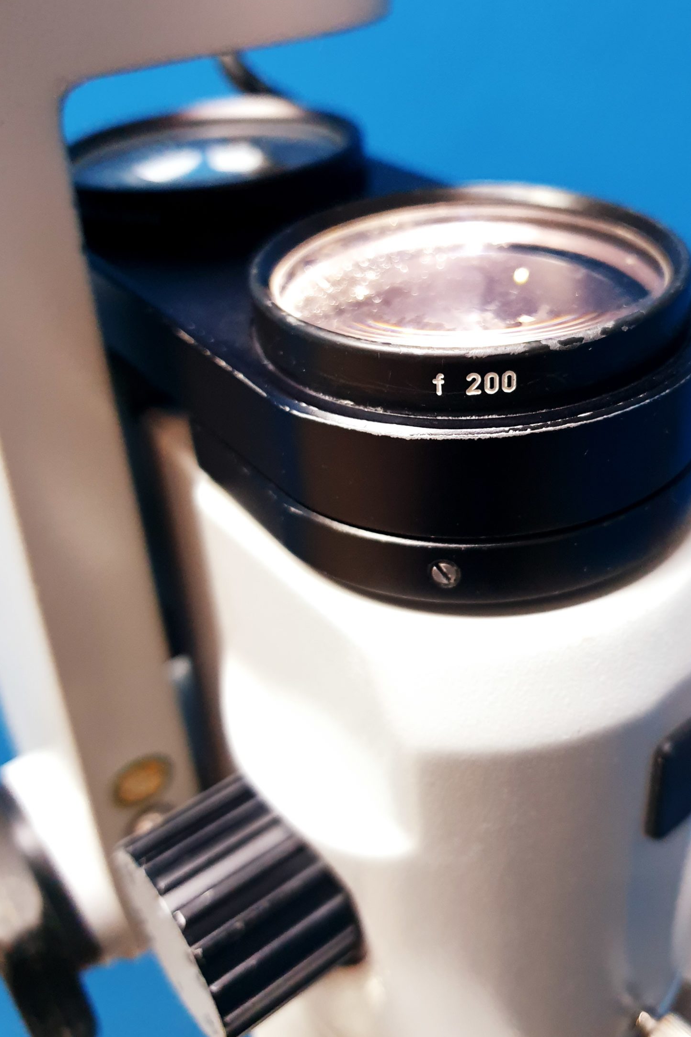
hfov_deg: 40.8
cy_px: 448
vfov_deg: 58.5
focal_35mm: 32
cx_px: 429
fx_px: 921
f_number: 1.5
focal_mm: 4.3
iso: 250
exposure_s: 1/50
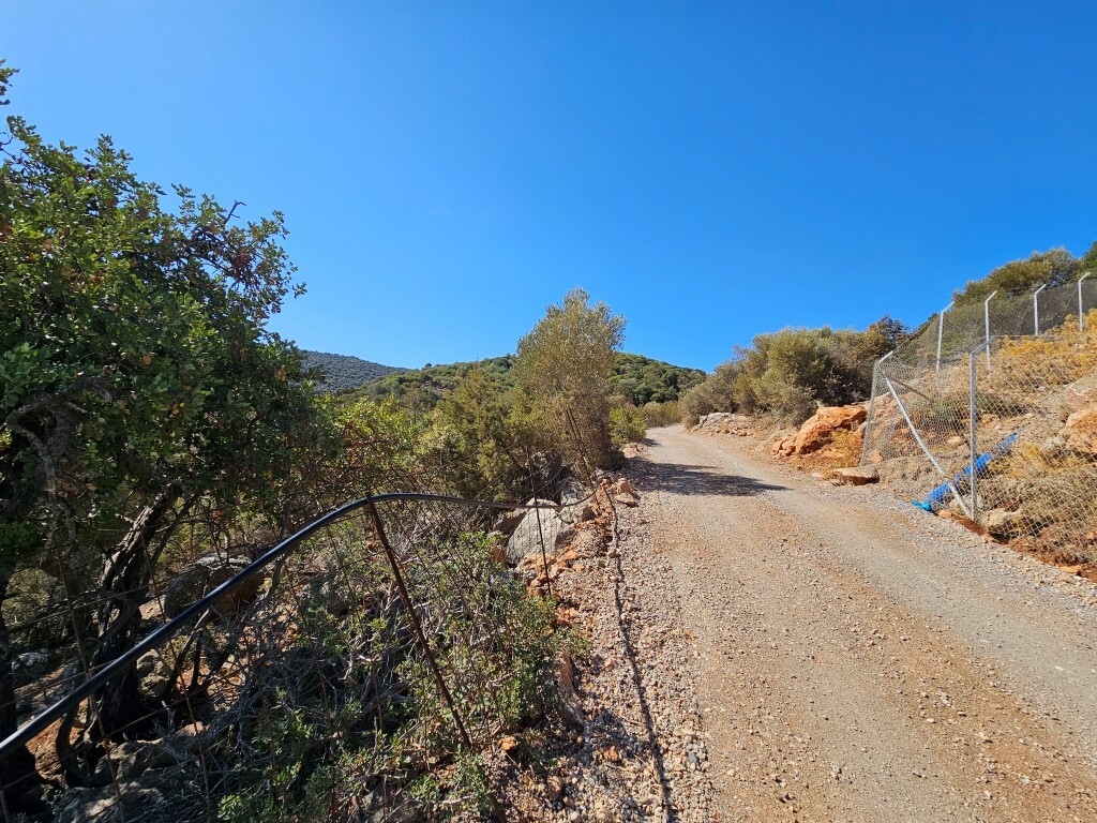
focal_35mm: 13
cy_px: 412
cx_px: 548
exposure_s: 1/2259
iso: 50
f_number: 2.2
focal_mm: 2.2
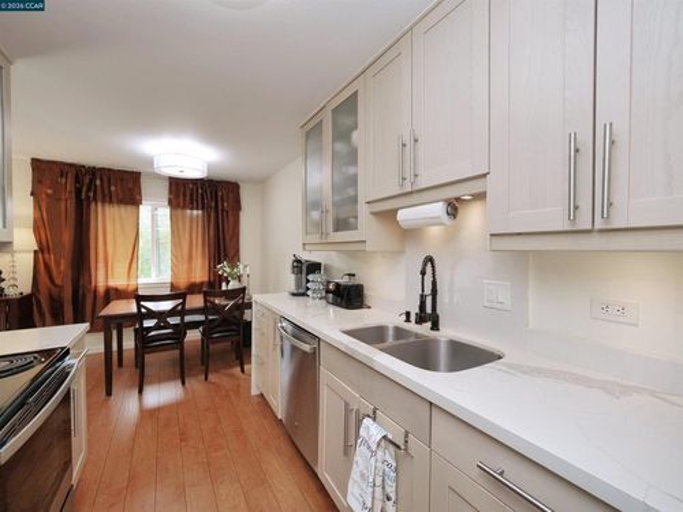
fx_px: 276
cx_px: 342
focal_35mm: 14
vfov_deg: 85.7
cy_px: 256
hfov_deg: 102.1
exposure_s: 1/160
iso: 800
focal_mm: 7
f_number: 4
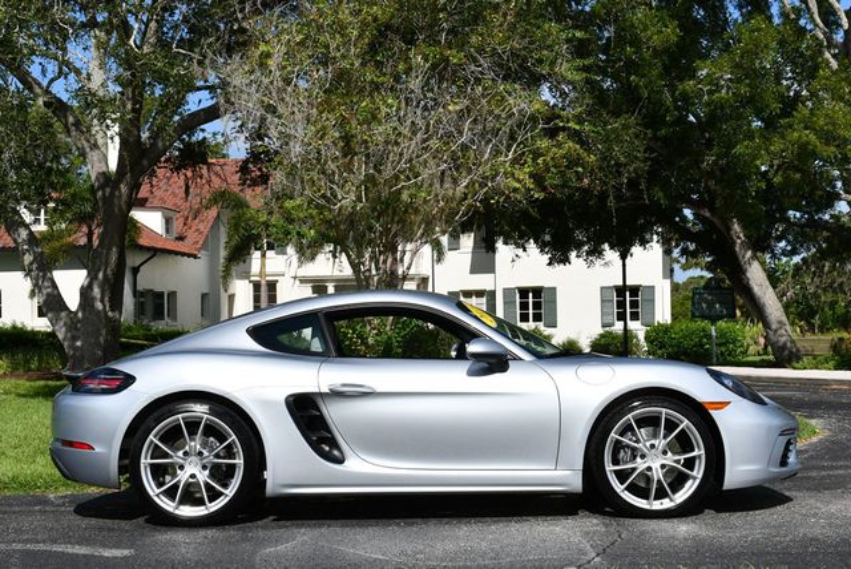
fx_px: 1372
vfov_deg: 23.4
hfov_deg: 34.5
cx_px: 426
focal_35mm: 58
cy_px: 284
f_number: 10
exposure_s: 1/400
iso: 100
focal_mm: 29
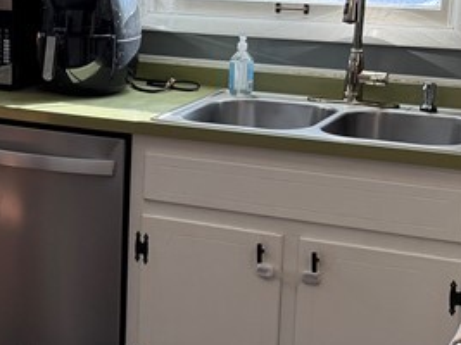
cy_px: 162
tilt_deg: -13.7
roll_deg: -0.3
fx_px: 1225
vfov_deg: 16.0
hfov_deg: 21.0
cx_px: 67
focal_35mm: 92
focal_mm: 6.76
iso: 160
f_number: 1.78
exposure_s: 1/211
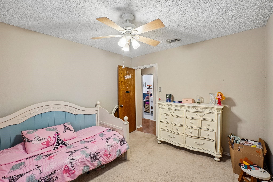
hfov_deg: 100.4
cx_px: 136
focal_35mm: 15
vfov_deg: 77.3
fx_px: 114
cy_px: 91
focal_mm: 10
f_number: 8
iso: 400
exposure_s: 1/15
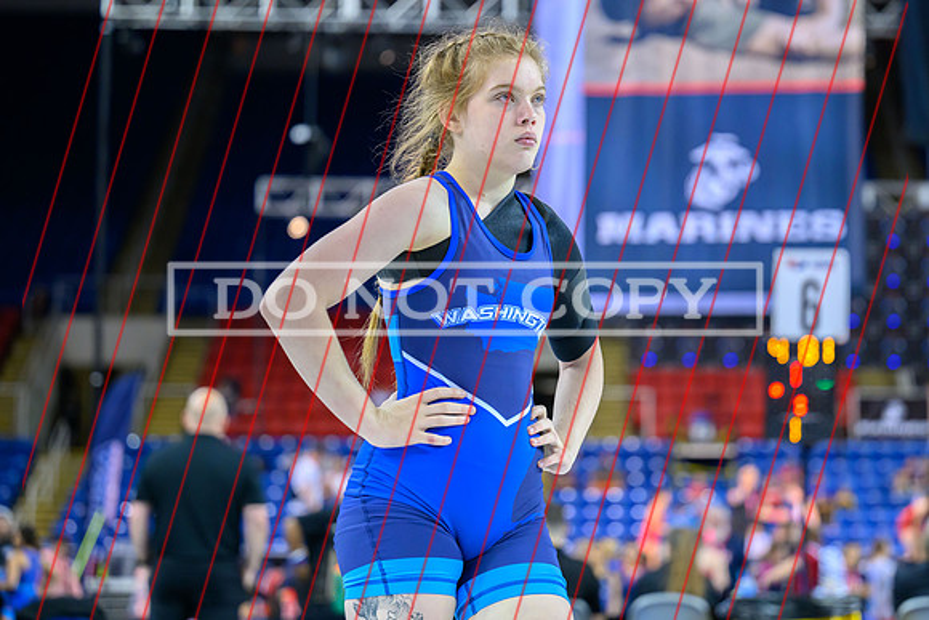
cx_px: 501
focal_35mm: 100
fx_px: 2593
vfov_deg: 13.6
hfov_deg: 20.3
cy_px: 264
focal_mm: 86
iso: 3200
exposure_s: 1/800
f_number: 2.8
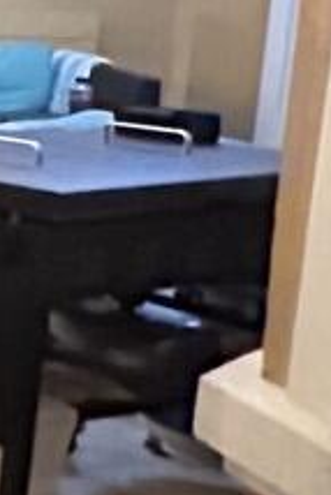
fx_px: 1198
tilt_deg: -6.0
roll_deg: +0.0
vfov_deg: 22.4
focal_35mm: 87
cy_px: -5
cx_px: -1058
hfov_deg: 7.8
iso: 2500
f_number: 2.2
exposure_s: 1/24
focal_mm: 2.22
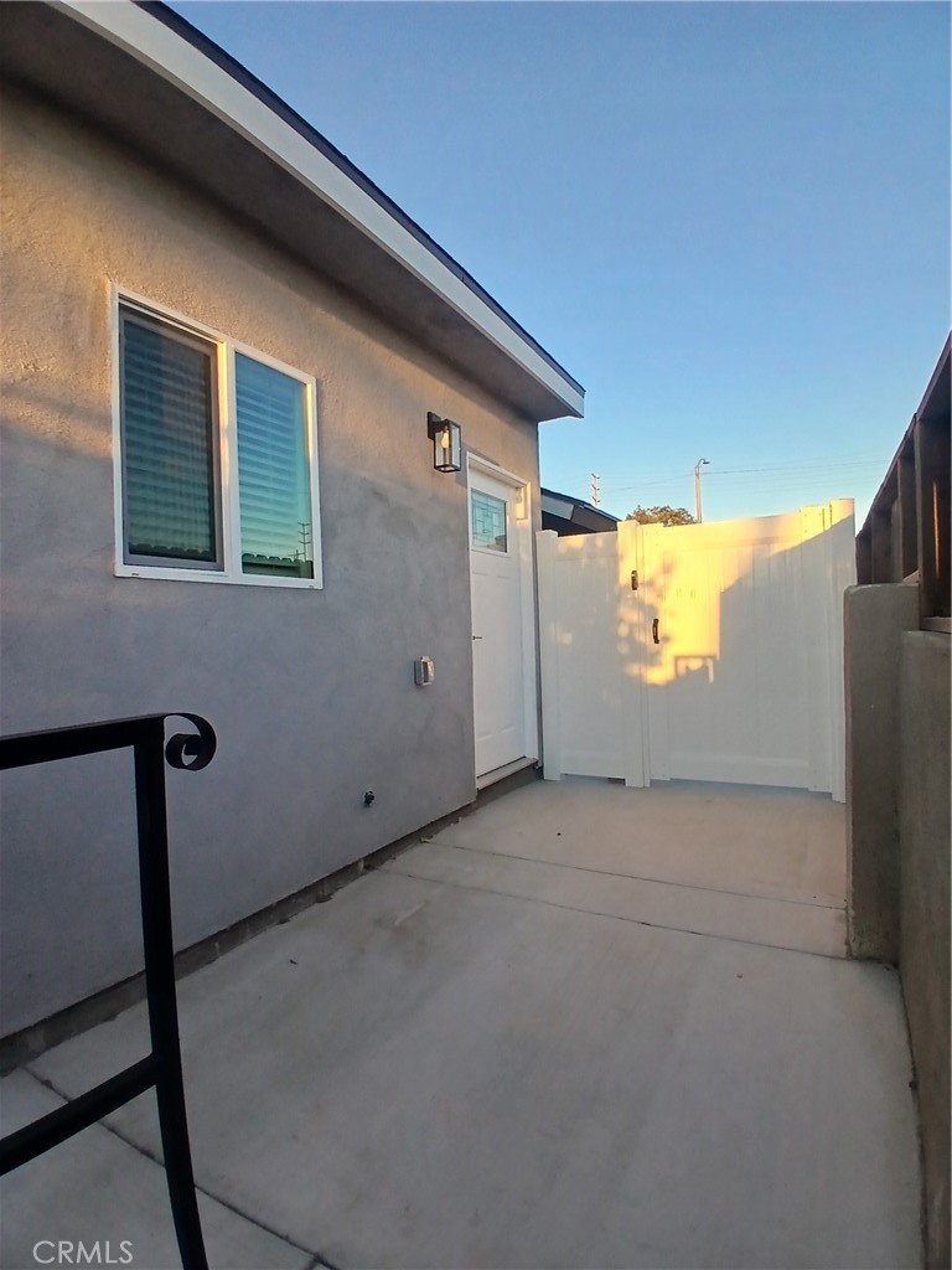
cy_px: 635
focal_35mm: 17
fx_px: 623
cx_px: 476
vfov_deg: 91.0
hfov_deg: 74.7
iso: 50
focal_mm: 1.4
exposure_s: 1/167
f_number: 2.2
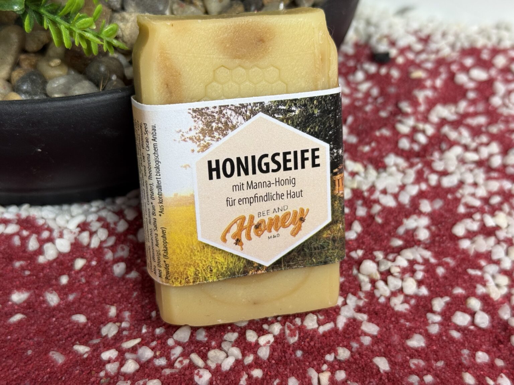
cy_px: 192
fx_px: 713
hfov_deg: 39.7
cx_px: 257
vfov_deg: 30.3
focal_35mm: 48
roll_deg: -0.5
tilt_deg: -43.6
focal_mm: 6.76
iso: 80
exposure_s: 1/50
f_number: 1.78
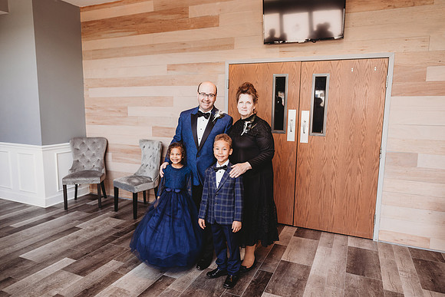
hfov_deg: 73.7
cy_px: 148
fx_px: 297
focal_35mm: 24
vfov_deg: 53.2
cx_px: 222
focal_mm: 24
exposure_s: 1/200
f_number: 2.8
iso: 500
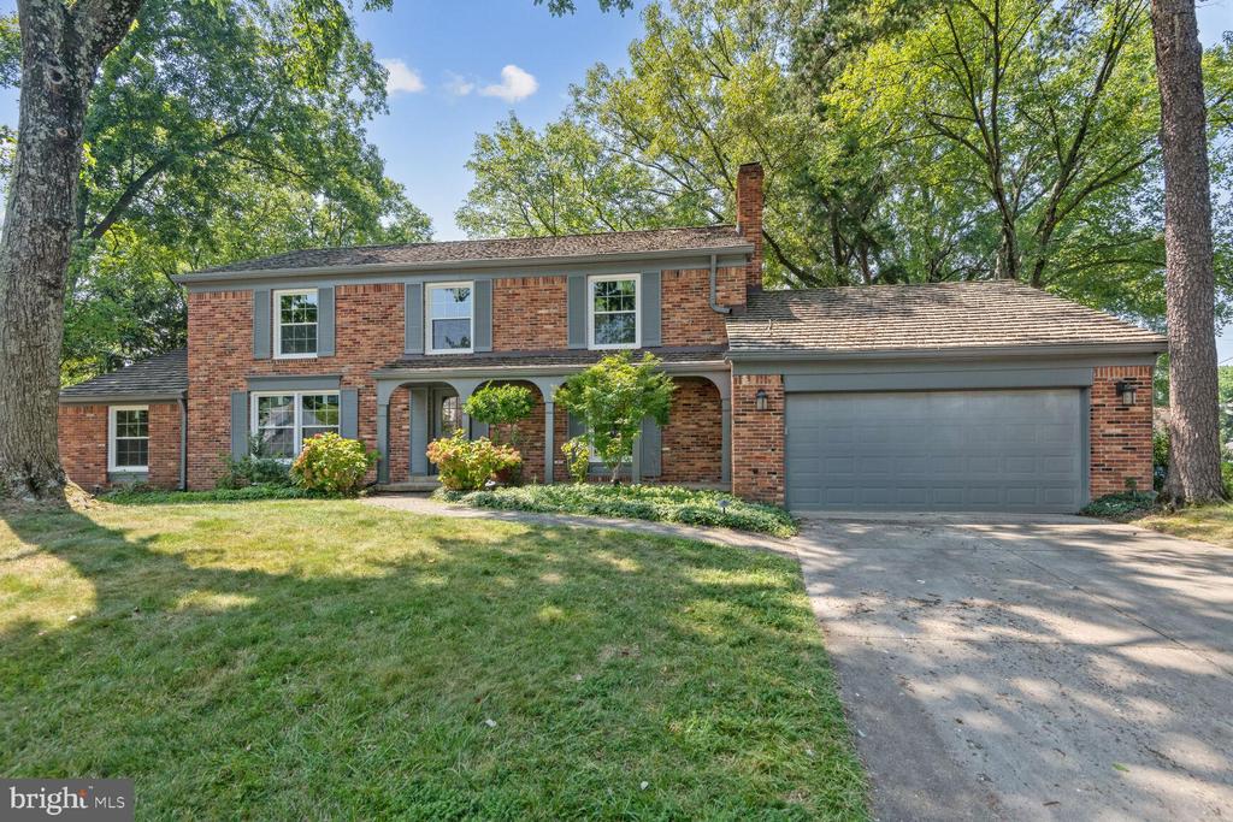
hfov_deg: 96.7
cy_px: 411
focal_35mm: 16
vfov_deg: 73.8
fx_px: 548
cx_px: 616
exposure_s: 1/200
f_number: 8
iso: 200
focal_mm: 16
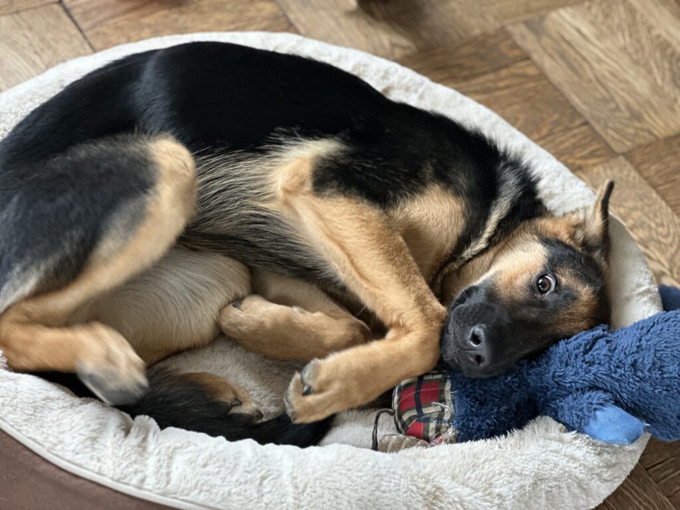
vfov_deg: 19.1
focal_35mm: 77
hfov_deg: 25.3
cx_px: 340
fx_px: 1513
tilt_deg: -46.1
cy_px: 255
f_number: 2.8
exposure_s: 1/40
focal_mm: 9
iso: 250
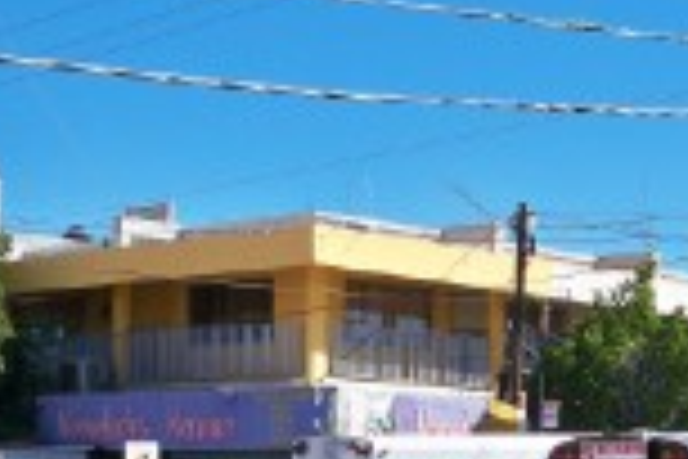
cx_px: 454
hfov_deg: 21.4
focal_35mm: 95
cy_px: 436
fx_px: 1815
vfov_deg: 14.2
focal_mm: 6.3
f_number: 3.1
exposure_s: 1/640
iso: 64
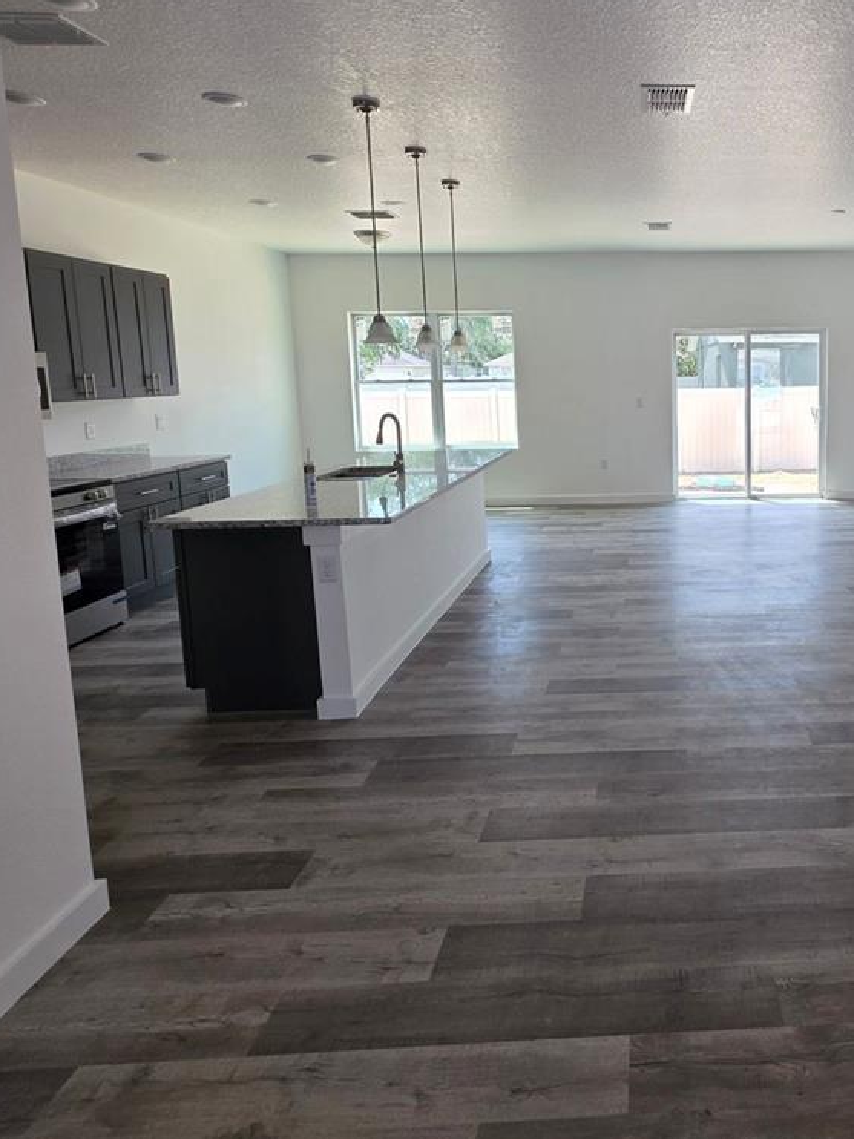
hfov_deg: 58.9
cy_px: 463
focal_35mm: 21
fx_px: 691
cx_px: 675
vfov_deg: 78.2
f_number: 1.9
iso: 32
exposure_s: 1/120
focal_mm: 2.2
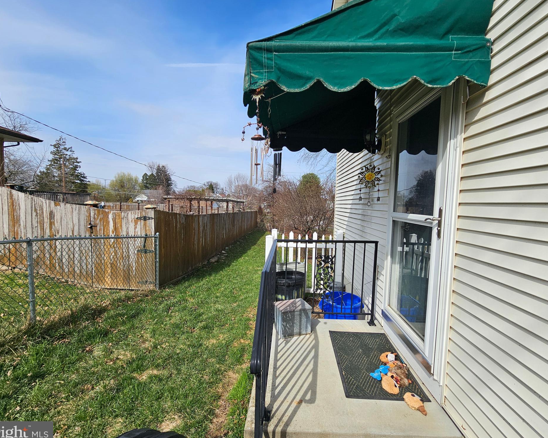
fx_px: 227
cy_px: 219
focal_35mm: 14
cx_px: 282
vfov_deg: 88.0
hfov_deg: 100.7
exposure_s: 1/2371
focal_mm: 2.2
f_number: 2.2
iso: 50
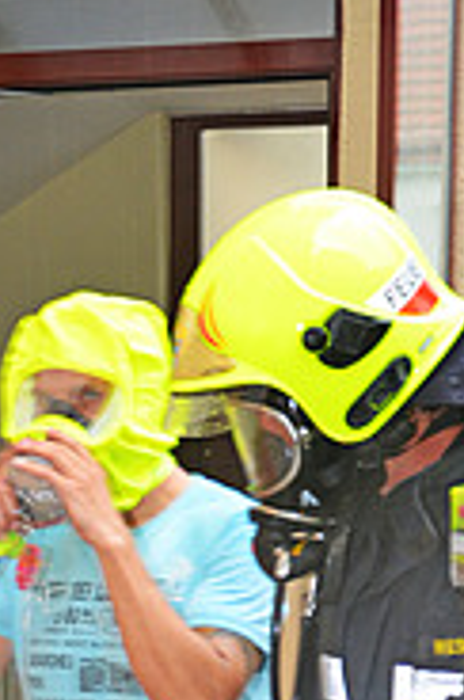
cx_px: 165
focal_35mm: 116
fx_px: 2251
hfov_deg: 11.8
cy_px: 744
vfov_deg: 17.2
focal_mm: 30
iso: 900
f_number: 4.2
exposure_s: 1/60
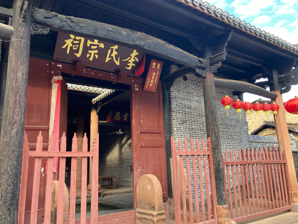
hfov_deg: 61.7
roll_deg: +3.1
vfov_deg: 48.2
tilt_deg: +13.5
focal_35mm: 29
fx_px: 250
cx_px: 149
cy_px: 109
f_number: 1.8
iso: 50
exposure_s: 1/121
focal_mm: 3.99
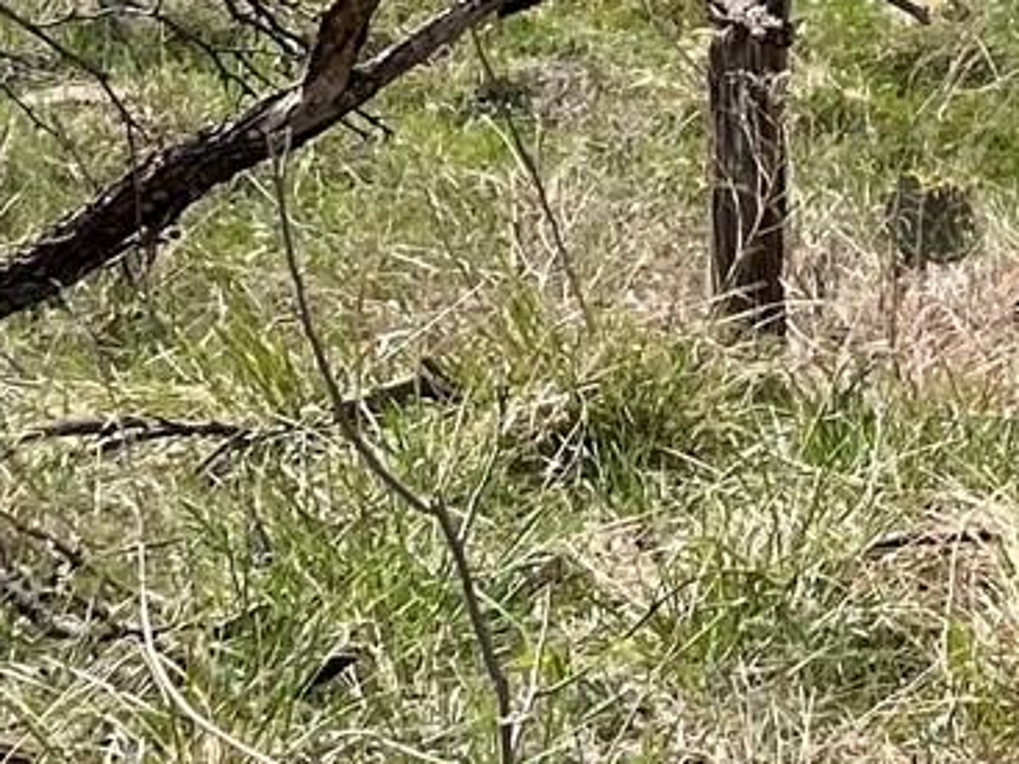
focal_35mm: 145
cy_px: -667
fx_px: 4267
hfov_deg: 12.0
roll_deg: -1.0
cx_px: 2096
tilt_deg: -12.3
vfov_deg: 9.7
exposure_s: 1/3205
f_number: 1.6
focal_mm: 4.2
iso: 32
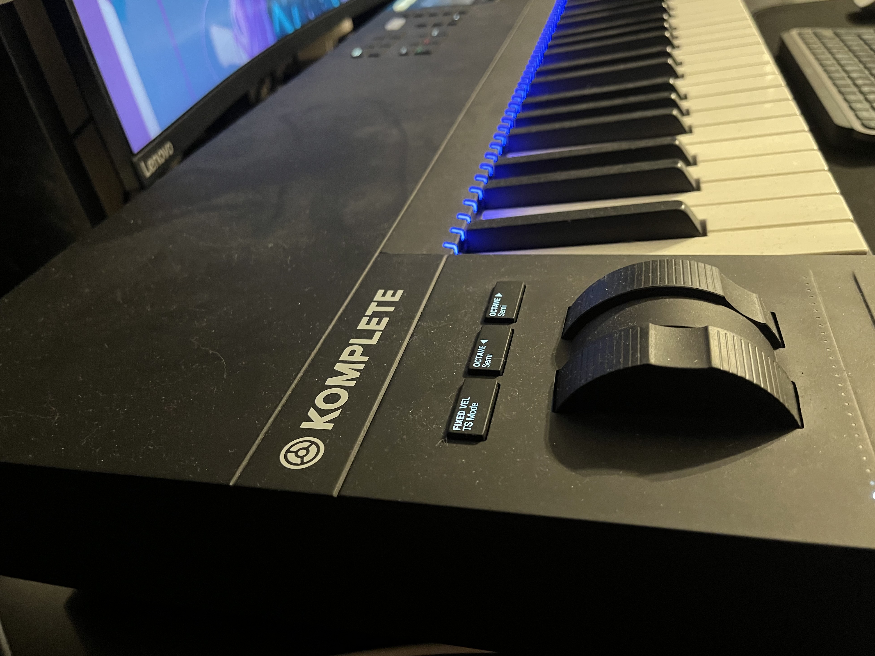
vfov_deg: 51.3
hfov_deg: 65.3
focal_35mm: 27
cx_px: 453
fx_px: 682
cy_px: 339
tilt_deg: -34.9
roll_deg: +12.7
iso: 640
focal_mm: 5.1
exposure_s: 1/25
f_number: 1.6
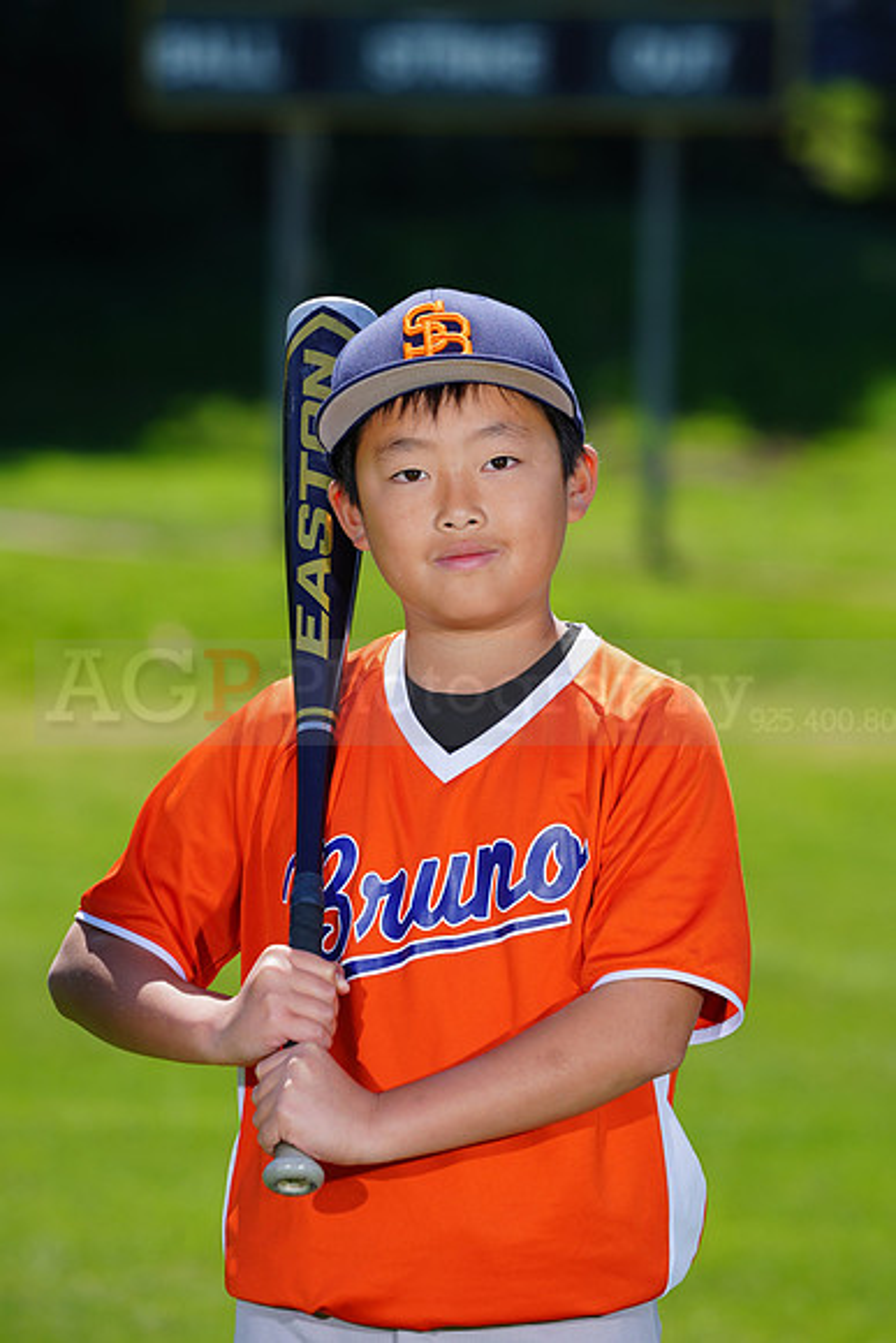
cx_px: 448
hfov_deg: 4.8
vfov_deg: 7.2
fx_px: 10745
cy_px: 672
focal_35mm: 288
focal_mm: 288
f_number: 8
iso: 100
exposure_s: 1/250
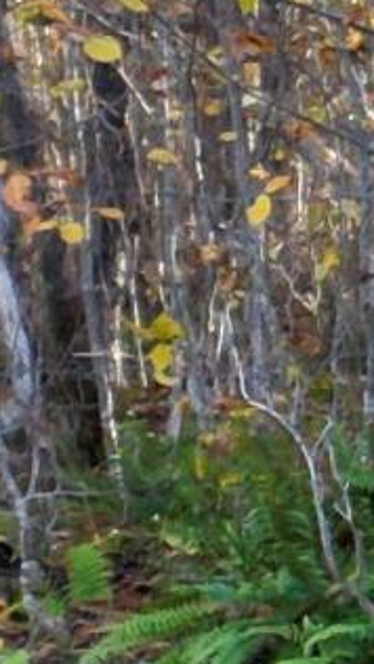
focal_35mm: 248
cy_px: 601
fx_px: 4368
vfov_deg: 8.7
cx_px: 2956
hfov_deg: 3.5
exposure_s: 1/250
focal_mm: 6.72
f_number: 1.7
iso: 200
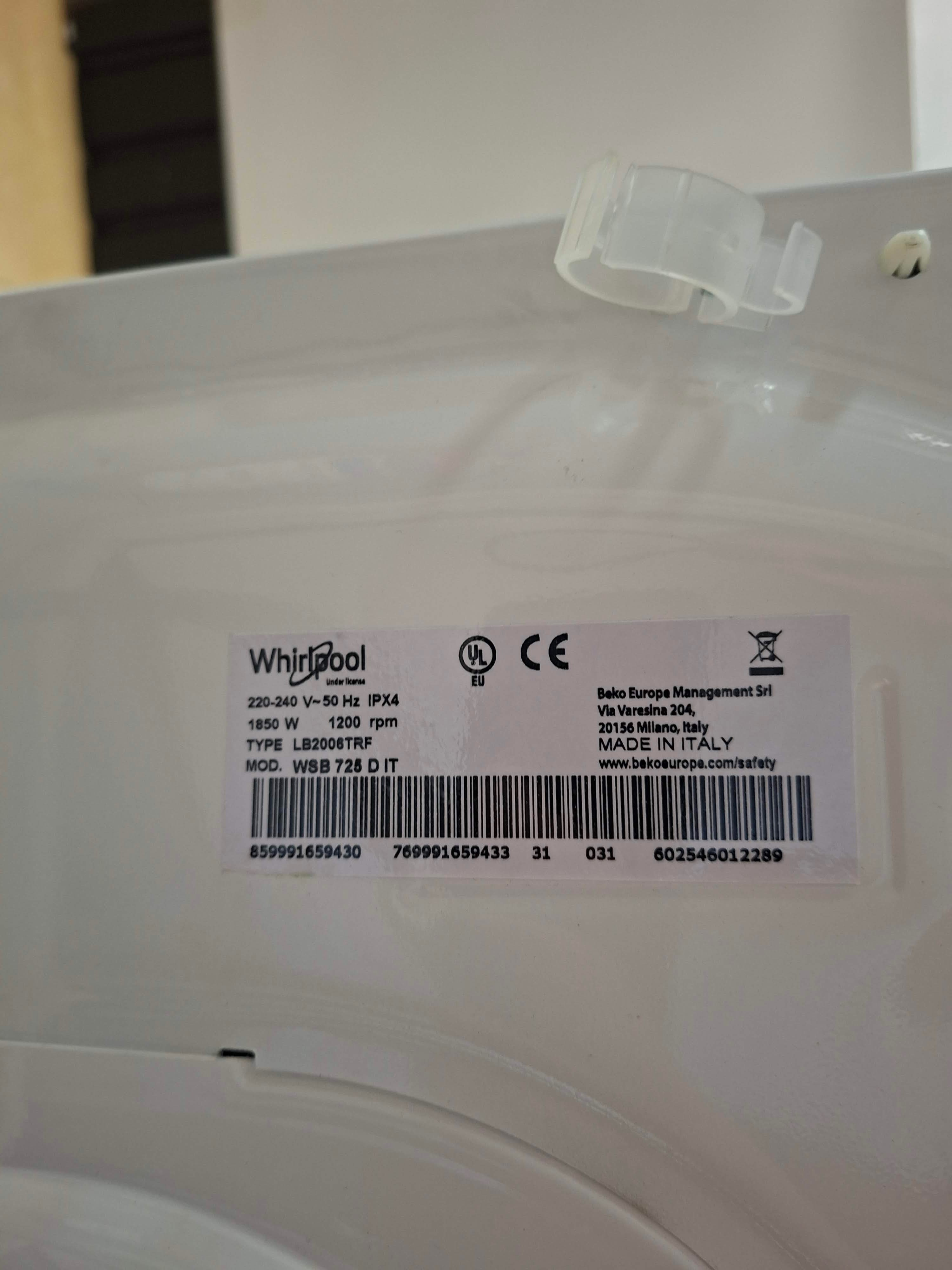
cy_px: 635
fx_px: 843
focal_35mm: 23
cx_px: 476
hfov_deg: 58.9
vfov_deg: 73.9
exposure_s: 1/33
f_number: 1.8
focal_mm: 5.54
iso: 320
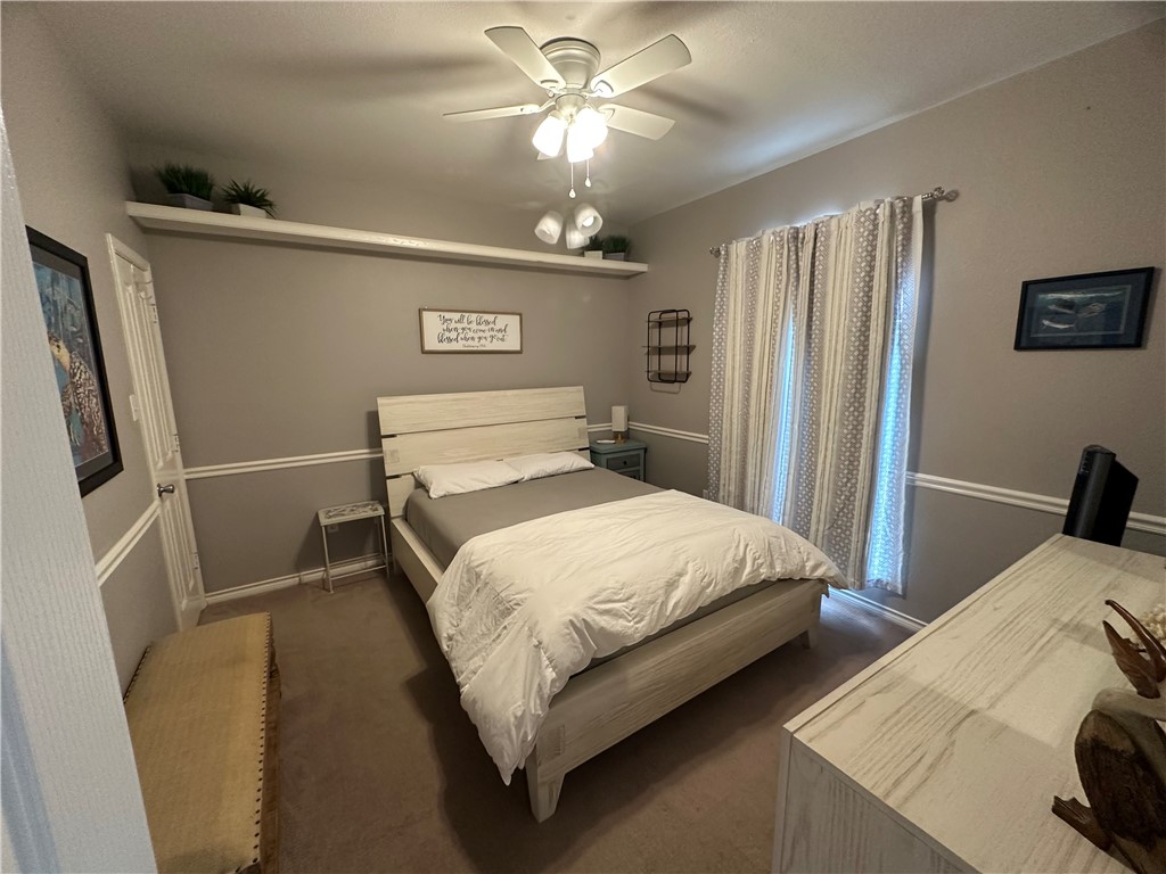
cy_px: 437
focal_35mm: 14
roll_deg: +1.6
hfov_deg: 102.1
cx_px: 583
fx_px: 472
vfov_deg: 85.7
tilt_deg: -8.8
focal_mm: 2.22
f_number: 2.2
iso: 250
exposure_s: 1/60
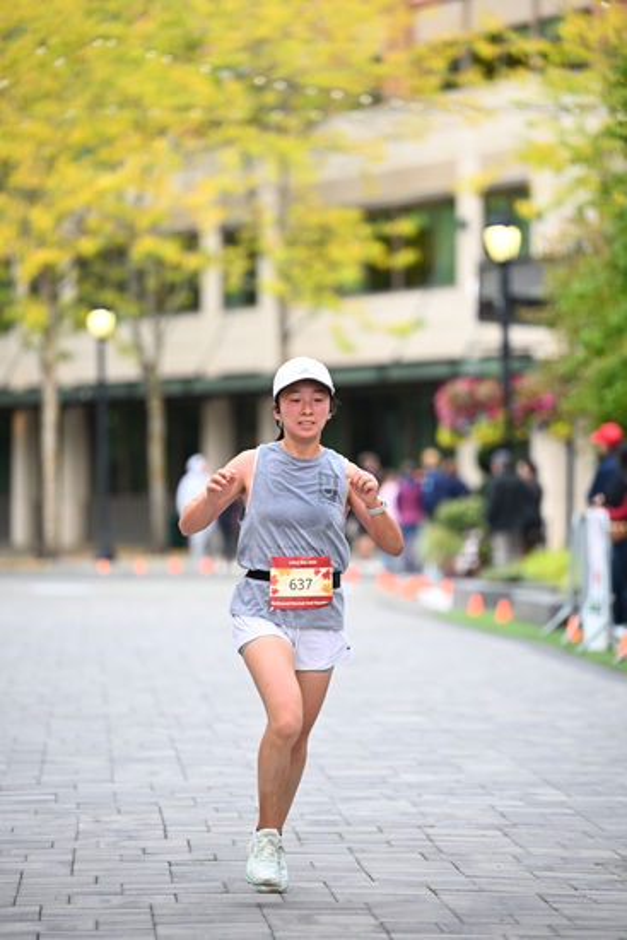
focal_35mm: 170
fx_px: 4438
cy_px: 470
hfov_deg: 8.1
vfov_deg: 12.1
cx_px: 314
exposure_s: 1/1600
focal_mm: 170
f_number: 2.8
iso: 1000
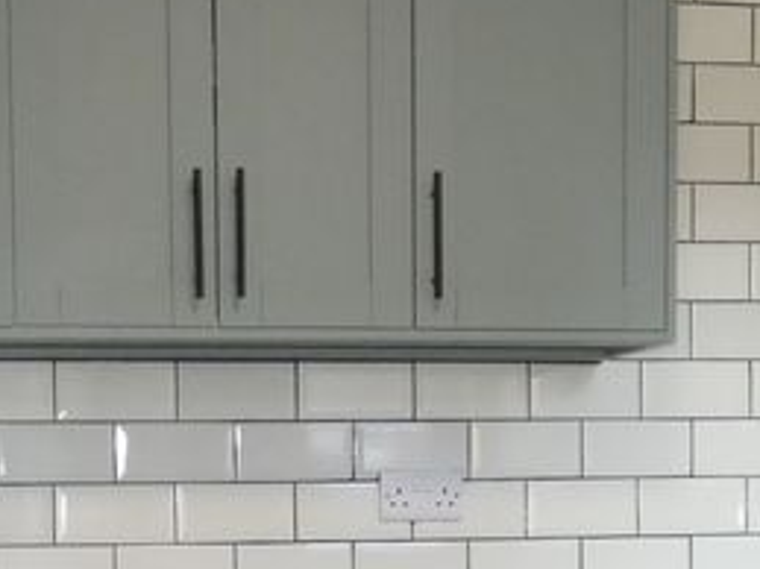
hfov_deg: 23.5
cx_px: 270
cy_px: 666
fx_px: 1821
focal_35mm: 83
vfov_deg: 17.0
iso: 640
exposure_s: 1/60
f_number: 2.9
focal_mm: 3.8
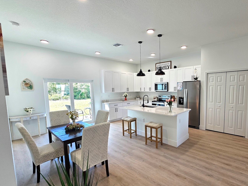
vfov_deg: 78.0
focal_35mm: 16
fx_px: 115
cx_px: 150
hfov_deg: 93.1
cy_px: 99
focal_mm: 2.2
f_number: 2.2
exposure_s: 1/60
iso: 50
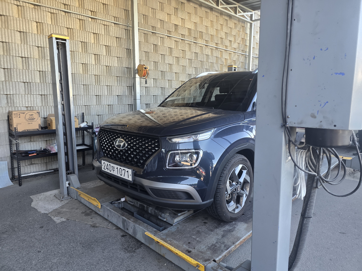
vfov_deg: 58.9
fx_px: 241
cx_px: 181
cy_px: 136
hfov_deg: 73.9
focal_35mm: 23
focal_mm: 6.3
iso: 125
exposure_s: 1/180
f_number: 1.7
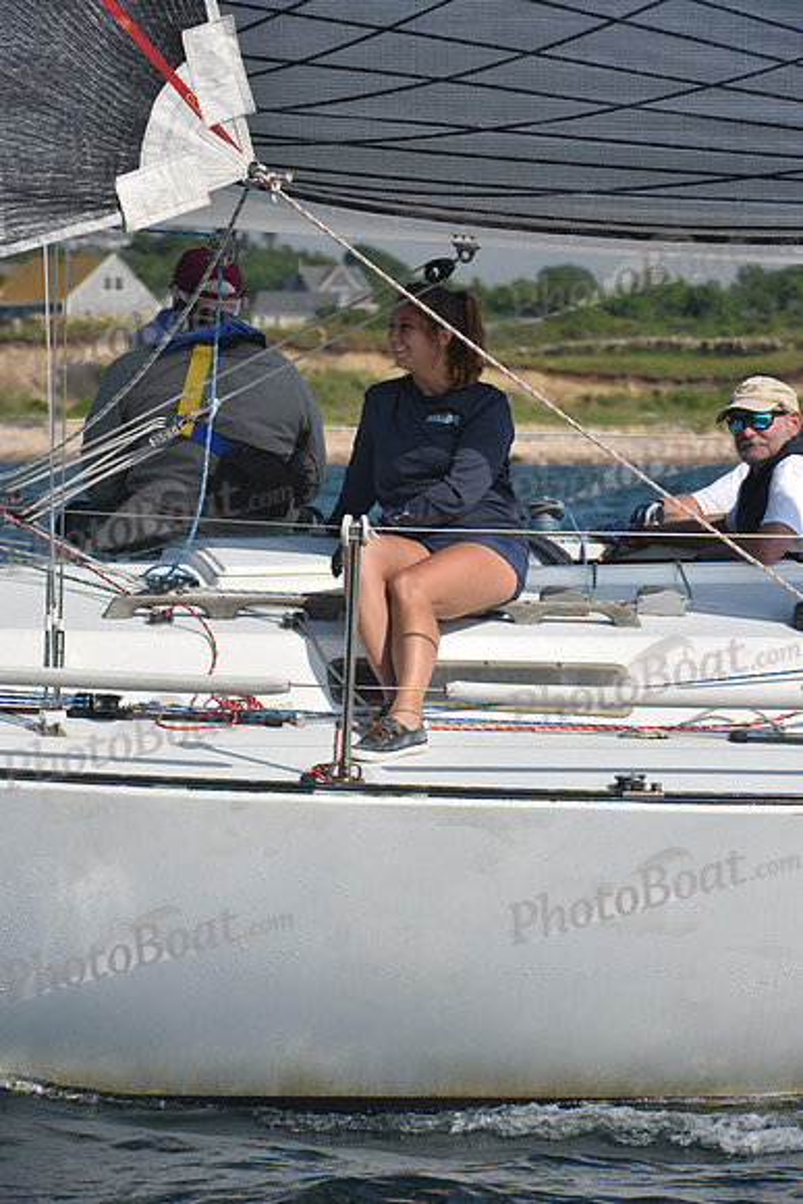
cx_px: 402
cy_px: 602
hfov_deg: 6.9
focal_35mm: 200
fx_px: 6687
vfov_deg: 10.3
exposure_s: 1/1000
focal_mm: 200
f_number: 13
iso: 320
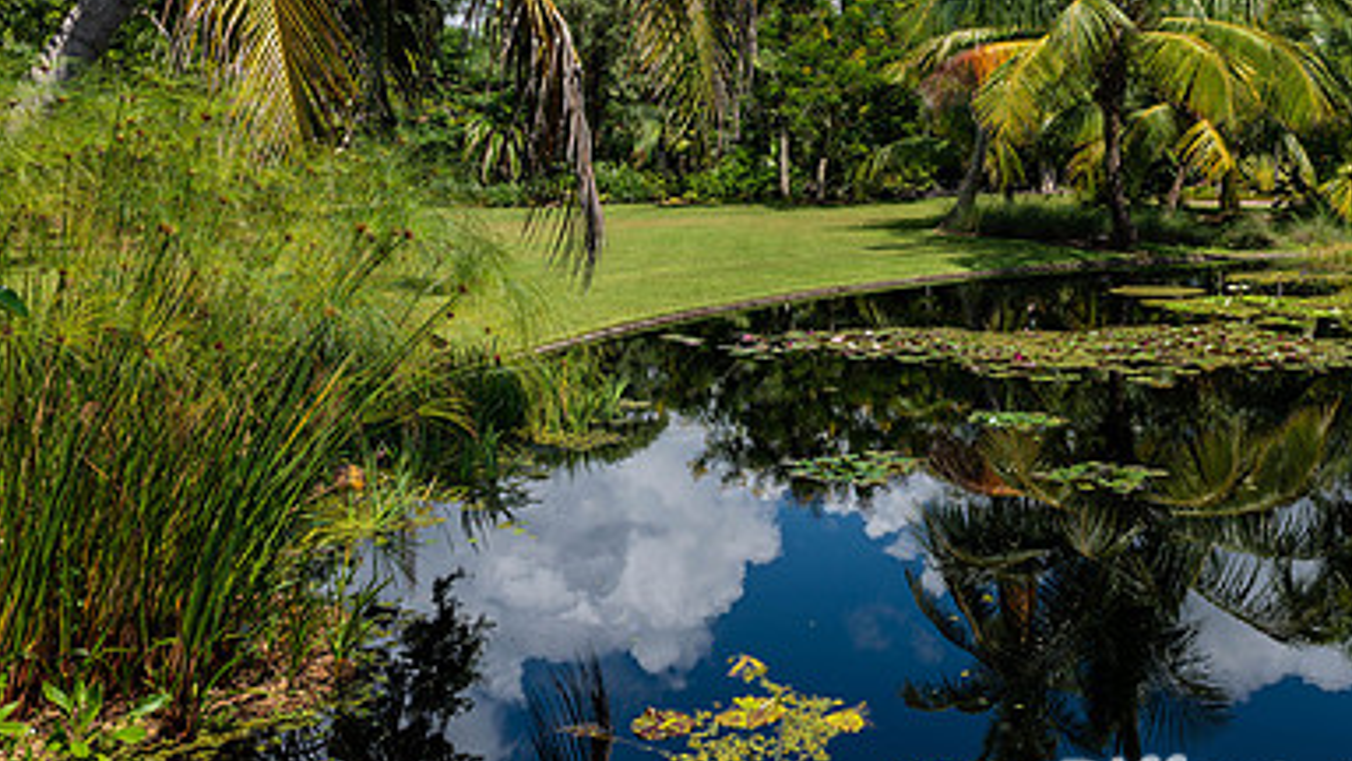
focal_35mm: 38
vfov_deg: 30.5
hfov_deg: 52.6
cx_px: 771
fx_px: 1362
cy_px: 167
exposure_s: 1/160
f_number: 10
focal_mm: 24
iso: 100
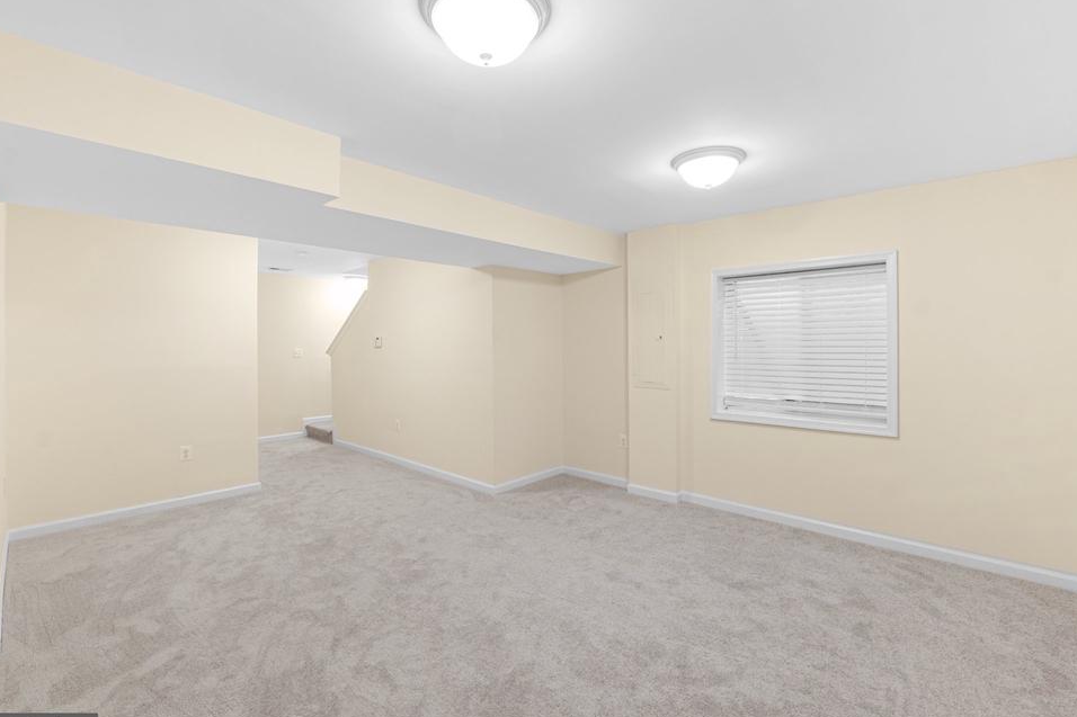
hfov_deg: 100.4
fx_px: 449
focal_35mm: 15
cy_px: 370
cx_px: 550
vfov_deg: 77.3
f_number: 9
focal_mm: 14
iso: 800
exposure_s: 1/4
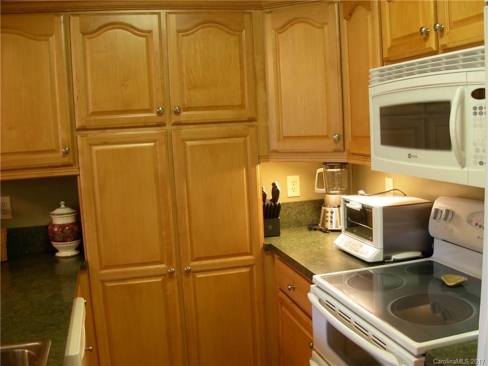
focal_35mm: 38
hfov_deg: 49.0
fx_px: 536
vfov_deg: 37.7
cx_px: 244
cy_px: 183
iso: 79
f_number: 2.9
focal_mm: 6.3
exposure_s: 1/5.3
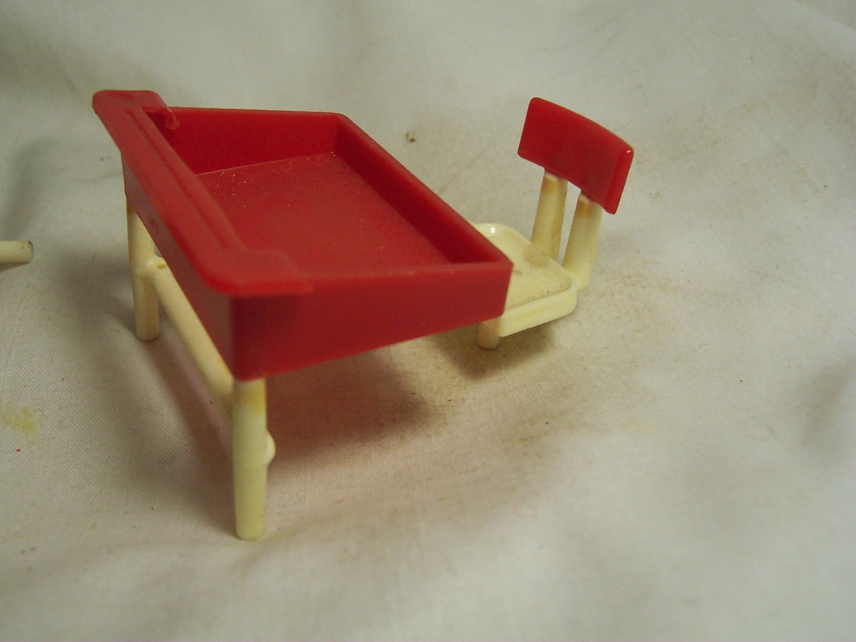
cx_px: 428
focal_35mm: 37
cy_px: 321
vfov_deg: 38.7
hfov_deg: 50.1
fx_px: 915
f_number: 2.8
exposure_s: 1/250
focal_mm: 5.6
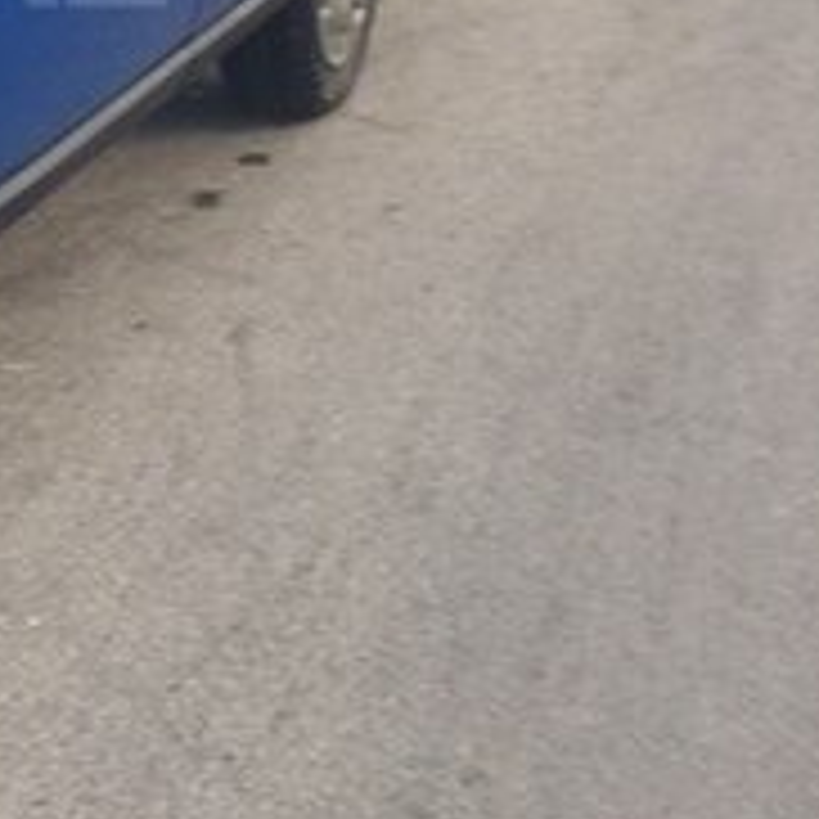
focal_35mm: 93
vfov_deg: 18.1
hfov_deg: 17.4
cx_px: -292
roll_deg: +4.4
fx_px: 2489
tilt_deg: -15.3
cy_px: -61
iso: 40
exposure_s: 1/50
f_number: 2.2
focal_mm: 4.15
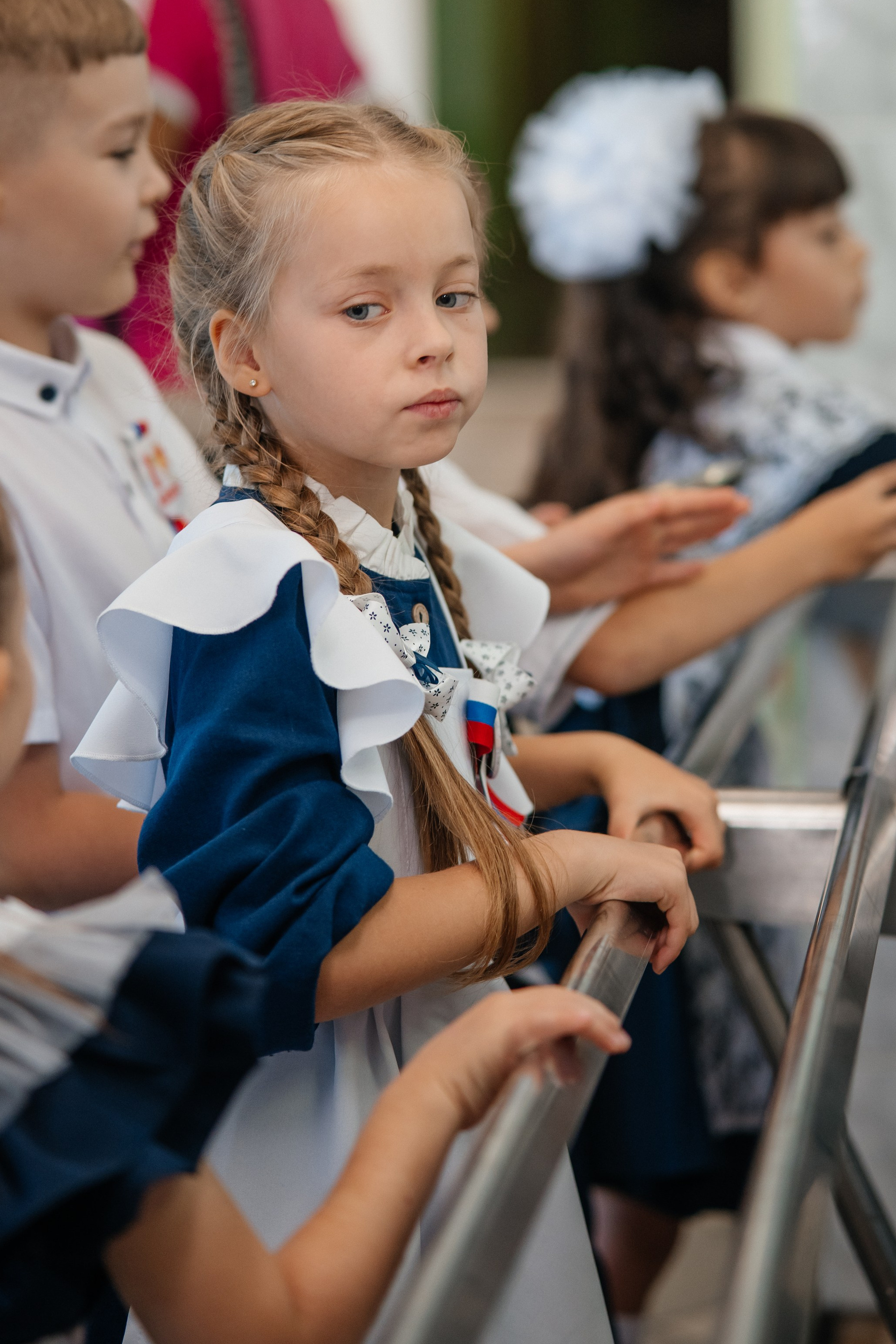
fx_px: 4217
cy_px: 506
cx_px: 504
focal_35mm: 113
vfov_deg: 18.1
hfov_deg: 12.1
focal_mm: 85
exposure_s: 1/250
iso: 640
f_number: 2.2
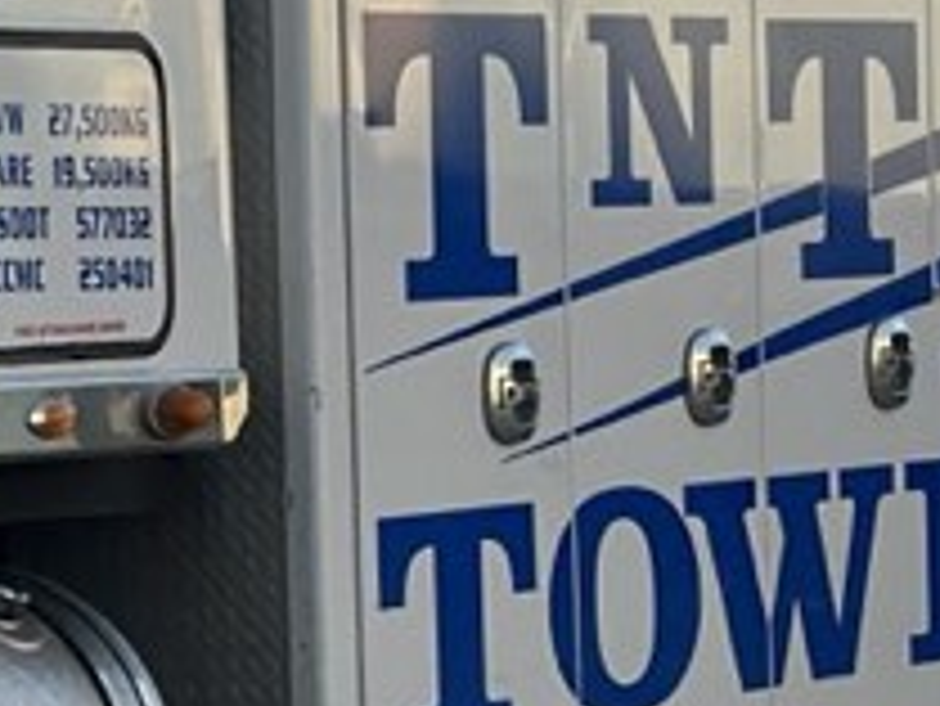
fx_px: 6874
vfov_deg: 5.9
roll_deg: +1.4
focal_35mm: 253
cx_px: -814
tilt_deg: +1.2
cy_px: 268
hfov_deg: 7.6
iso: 80
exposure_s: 1/1453
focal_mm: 6.86
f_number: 1.78
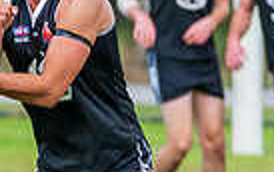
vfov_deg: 0.9
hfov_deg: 1.4
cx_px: -42
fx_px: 11477
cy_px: 202
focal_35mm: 1535
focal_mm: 320
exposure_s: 1/1600
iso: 1250
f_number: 6.3
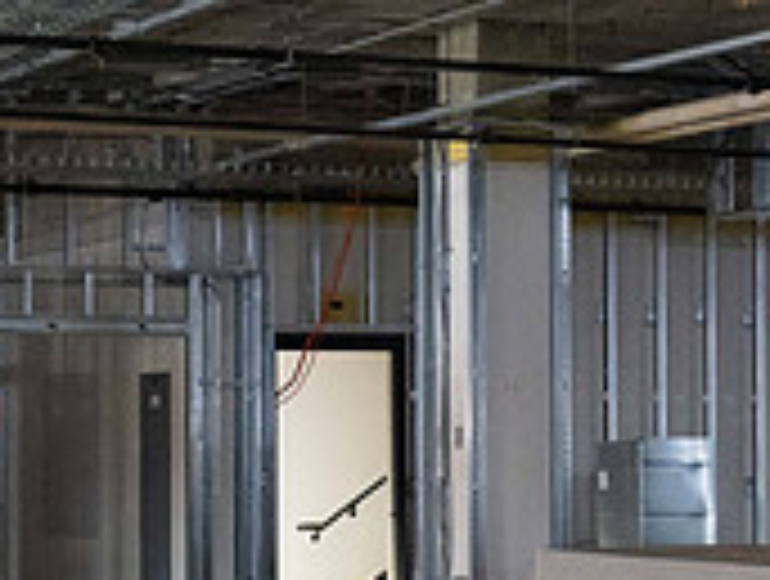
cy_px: 438
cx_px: 279
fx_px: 2831
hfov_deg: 15.5
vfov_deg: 11.7
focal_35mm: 127
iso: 5000
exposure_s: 1/400
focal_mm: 39
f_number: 4
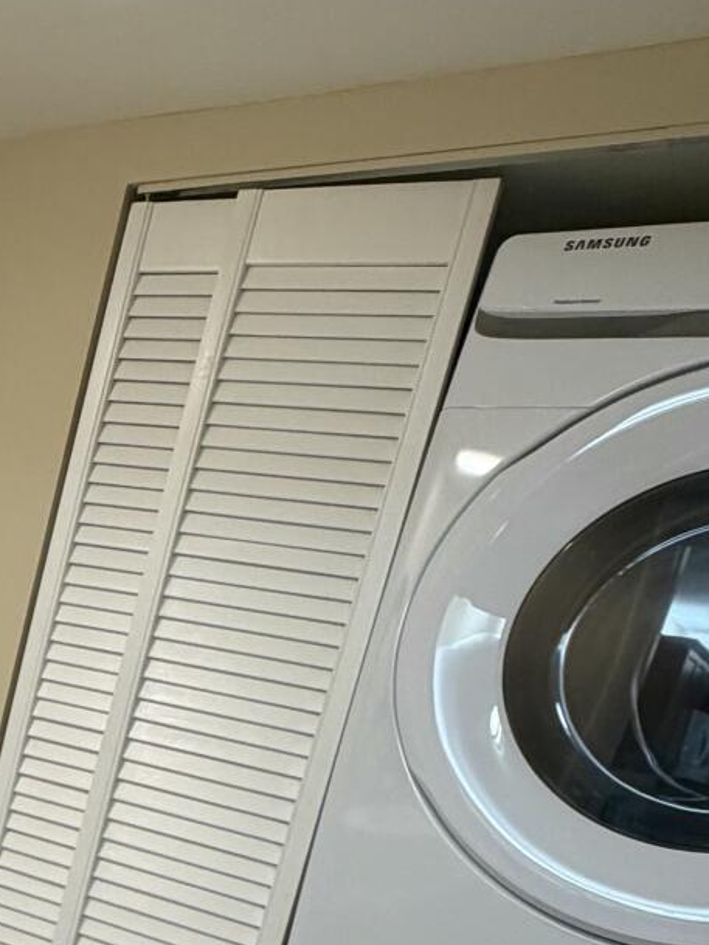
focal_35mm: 46
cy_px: 864
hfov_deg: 25.7
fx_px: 1256
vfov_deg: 38.2
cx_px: -275
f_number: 2.2
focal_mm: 2.22
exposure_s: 1/60
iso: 200
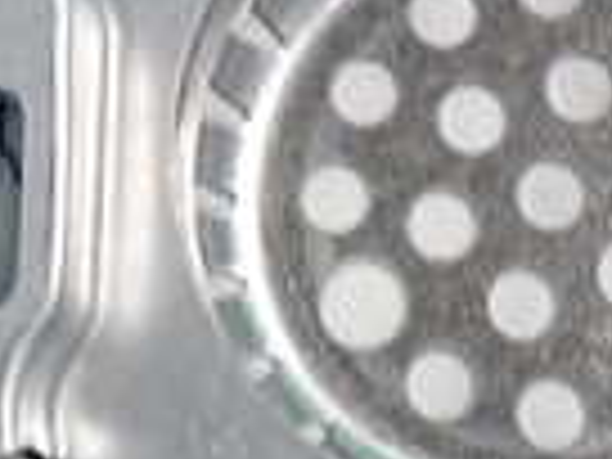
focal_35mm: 132
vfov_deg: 11.2
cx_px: 482
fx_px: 2334
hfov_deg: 14.9
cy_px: 54
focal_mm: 5.4
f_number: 2.3
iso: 320
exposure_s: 1/30
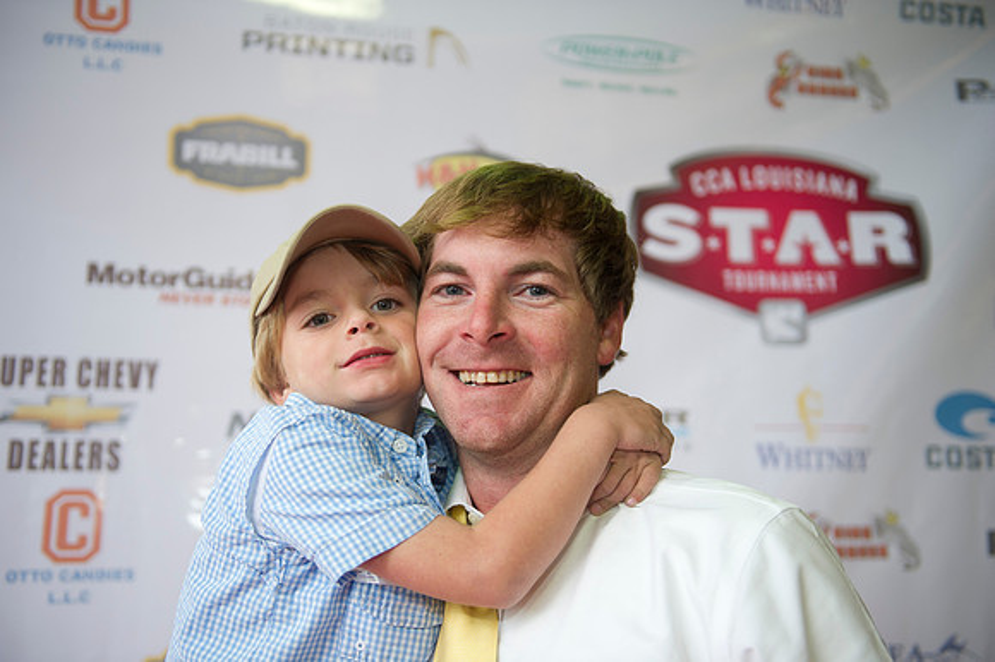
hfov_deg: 46.4
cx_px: 498
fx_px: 1160
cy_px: 331
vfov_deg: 31.9
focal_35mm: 42
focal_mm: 42
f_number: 2.8
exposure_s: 1/125
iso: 640
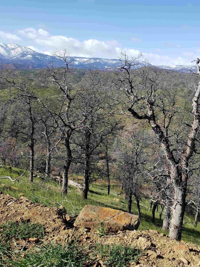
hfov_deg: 39.7
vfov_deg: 52.6
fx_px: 270
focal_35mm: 35
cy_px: 134
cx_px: 147
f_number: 2.4
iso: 50
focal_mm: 4.3
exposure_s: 1/1067
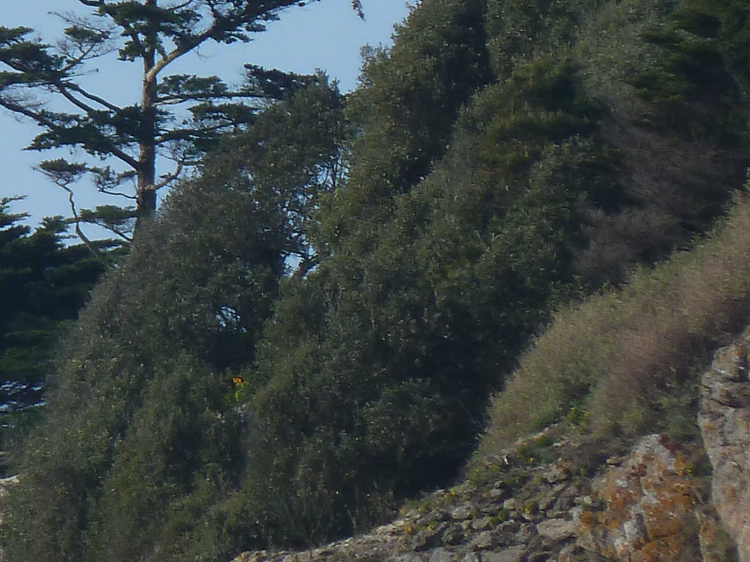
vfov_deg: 1.5
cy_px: 172
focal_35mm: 983
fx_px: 21298
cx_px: 17
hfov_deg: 2.0
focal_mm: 49.2
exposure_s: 1/500
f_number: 4.9
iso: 80
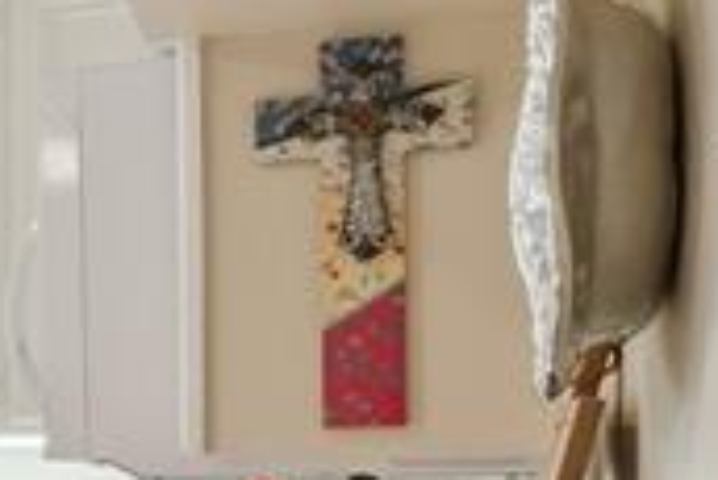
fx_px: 1883
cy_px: 417
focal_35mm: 94
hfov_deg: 12.8
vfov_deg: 14.4
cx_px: -1234
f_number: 8
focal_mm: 10.6
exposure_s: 1/10
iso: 200
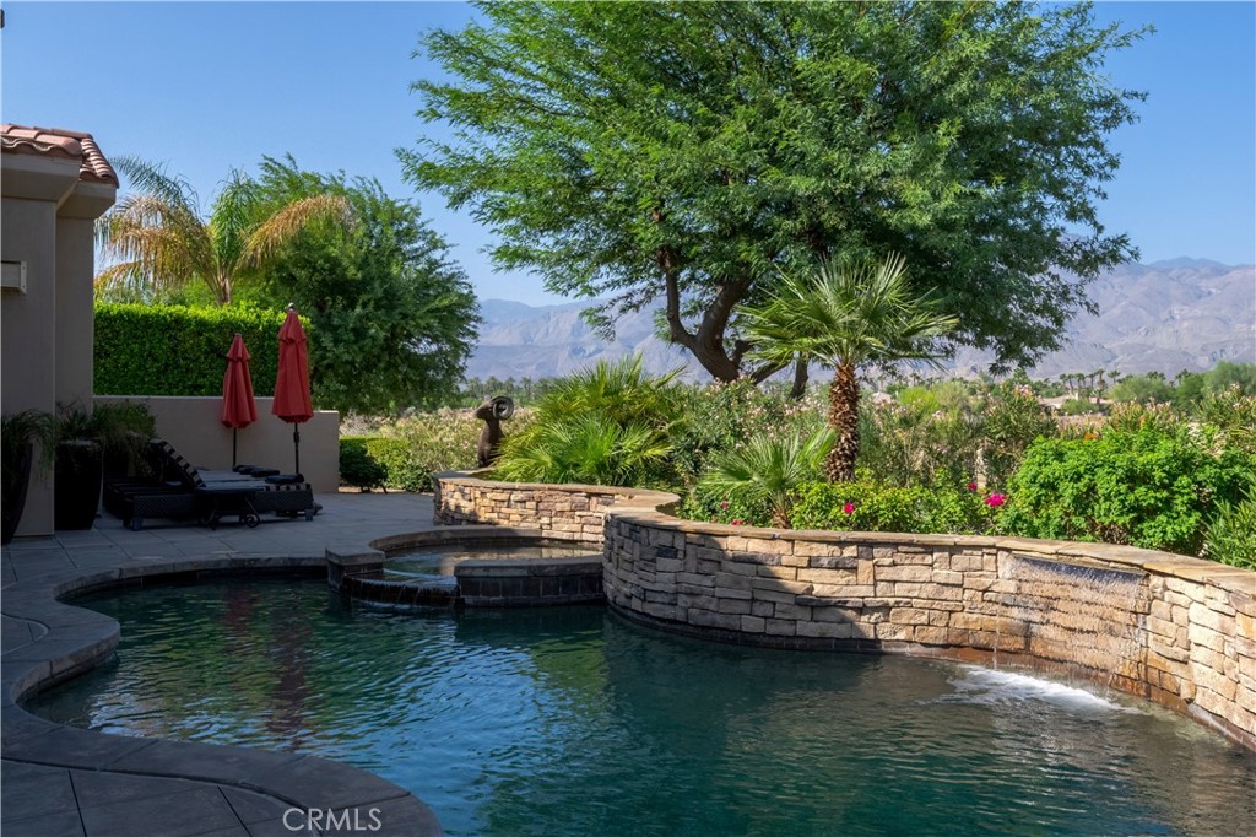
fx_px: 1151
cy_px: 418
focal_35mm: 33
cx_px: 628
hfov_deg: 57.2
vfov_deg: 39.9
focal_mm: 22
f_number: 10
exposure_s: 1/2500
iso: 400
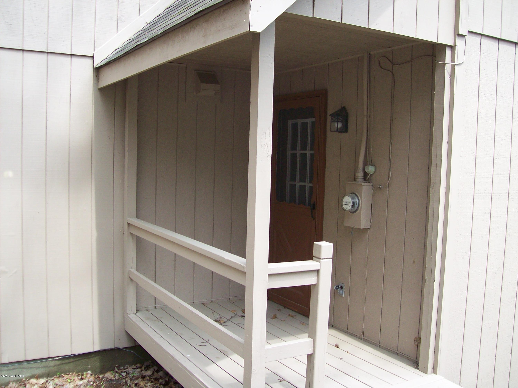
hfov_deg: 51.4
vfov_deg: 39.7
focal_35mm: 36
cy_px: 194
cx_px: 259
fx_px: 539
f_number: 2.7
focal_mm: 6
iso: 80
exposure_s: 1/141
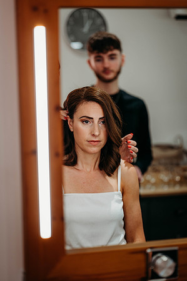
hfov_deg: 16.0
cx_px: 94
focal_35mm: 85
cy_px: 140
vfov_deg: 23.9
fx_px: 664
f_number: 1.8
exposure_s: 1/200
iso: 200
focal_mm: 85
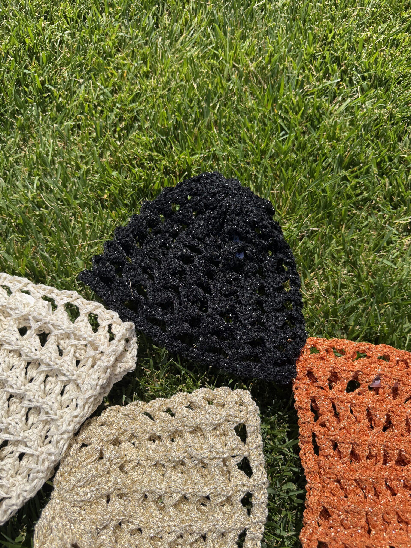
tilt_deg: -73.3
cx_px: 206
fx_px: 380
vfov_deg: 71.6
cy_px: 274
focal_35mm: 24
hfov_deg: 56.8
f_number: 1.78
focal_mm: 6.76
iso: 100
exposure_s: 1/7353
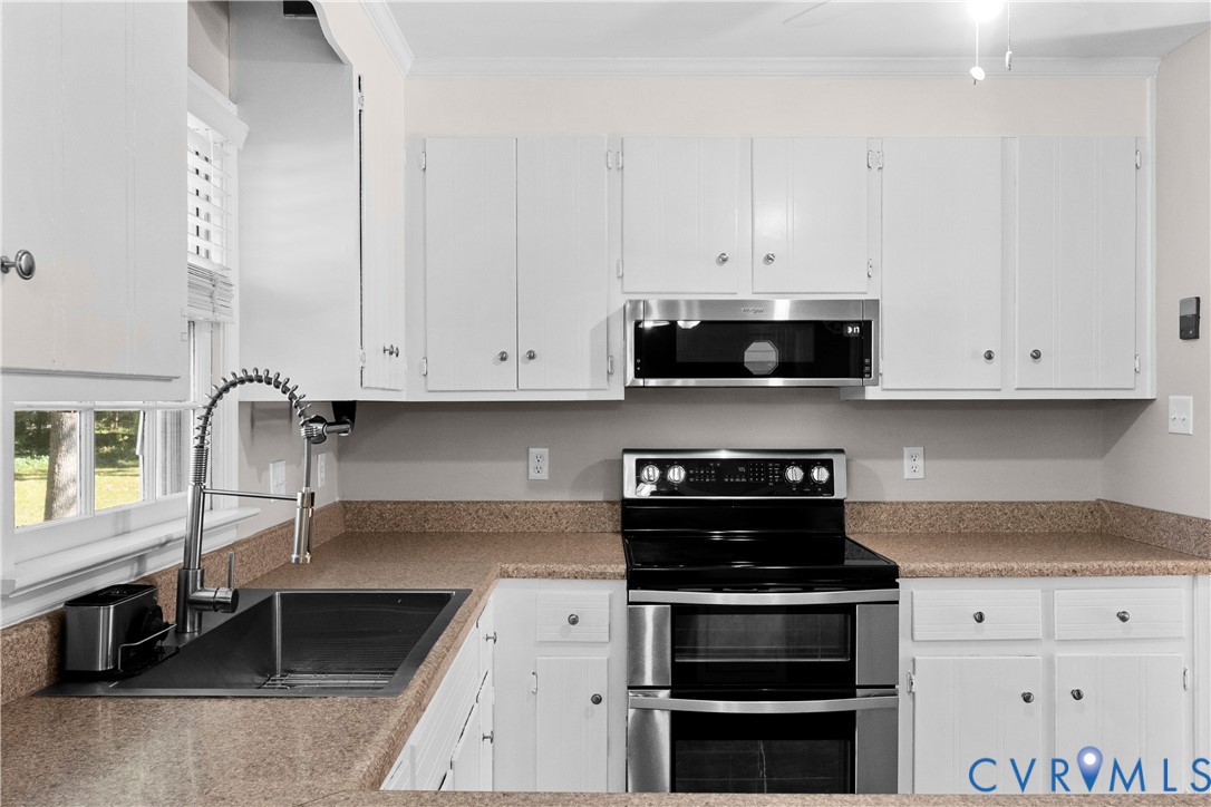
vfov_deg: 49.6
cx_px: 606
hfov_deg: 69.4
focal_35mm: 26
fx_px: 875
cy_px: 404
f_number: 9
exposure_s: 1/10
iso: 1600
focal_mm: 17.7
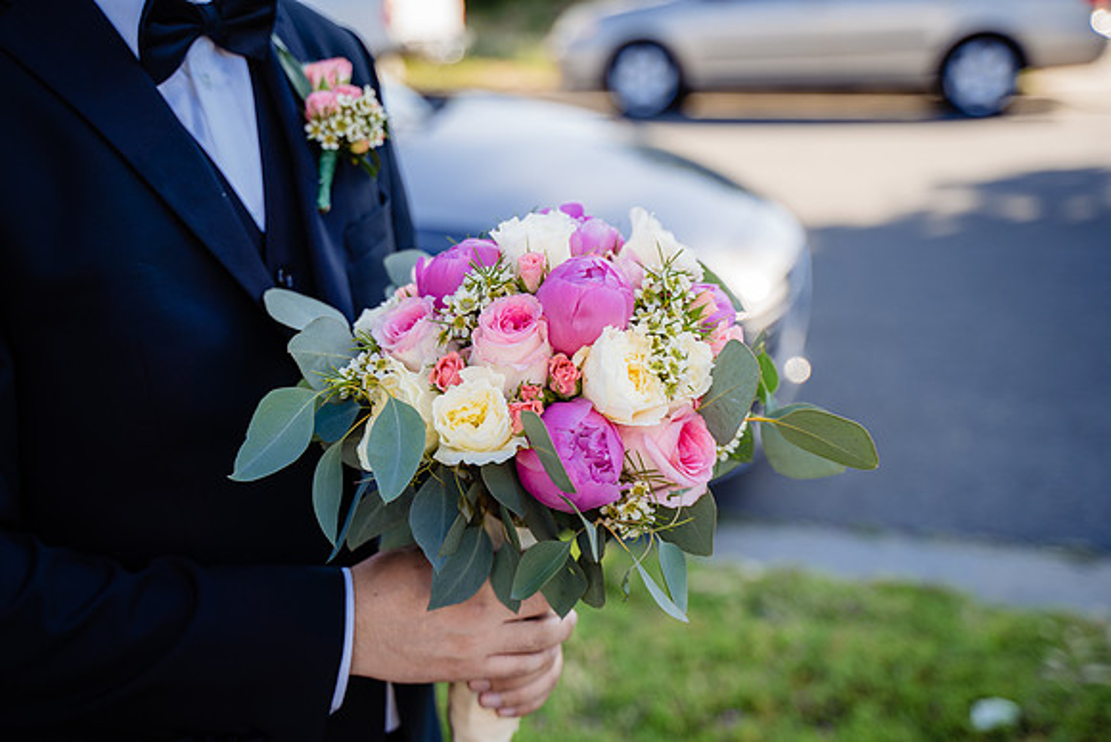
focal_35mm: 51
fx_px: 1574
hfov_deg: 38.9
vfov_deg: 26.5
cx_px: 556
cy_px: 371
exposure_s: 1/250
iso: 100
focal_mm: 51
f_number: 2.8
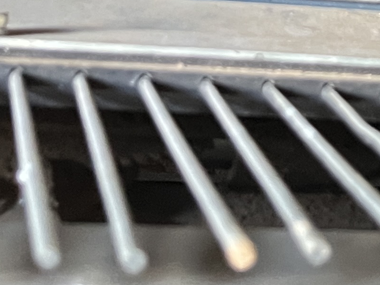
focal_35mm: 131
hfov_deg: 14.9
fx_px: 1438
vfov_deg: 10.0
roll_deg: -9.7
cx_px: 346
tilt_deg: -2.7
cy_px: -383
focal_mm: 5.1
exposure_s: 1/40
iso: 500
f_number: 1.6
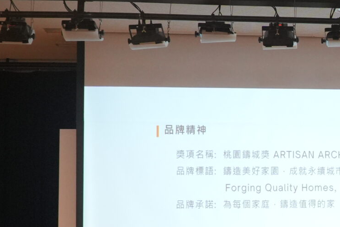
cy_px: 223
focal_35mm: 119
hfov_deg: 15.4
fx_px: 1121
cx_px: 560
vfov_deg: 11.4
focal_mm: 23
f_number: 4
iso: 2000
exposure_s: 1/160
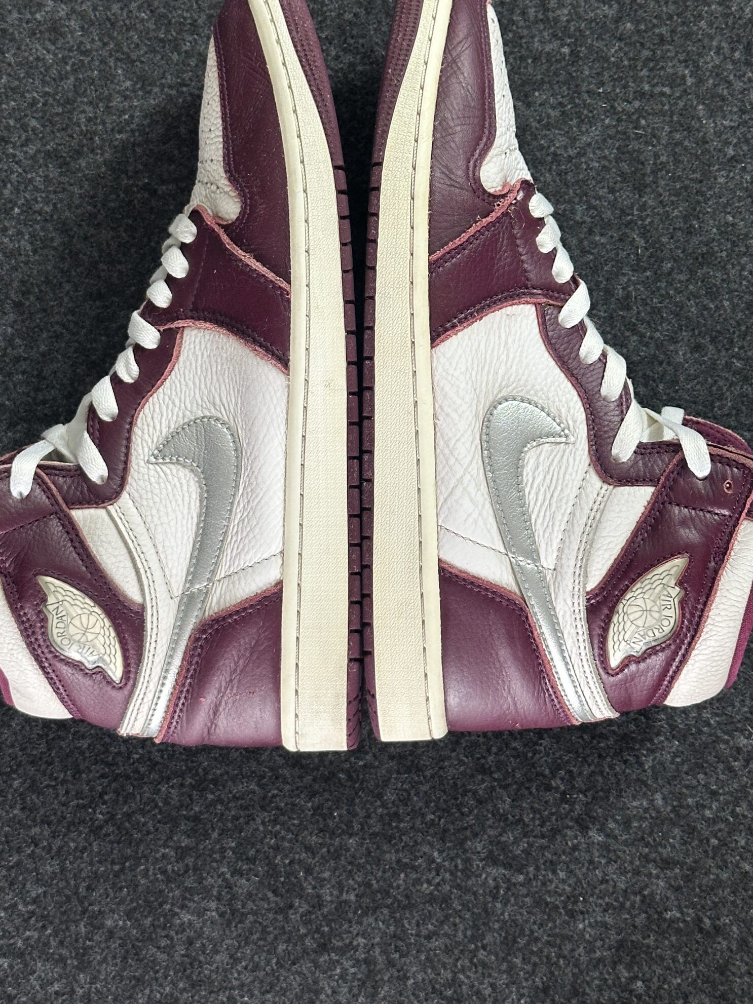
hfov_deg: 23.6
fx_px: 1799
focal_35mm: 62
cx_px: 365
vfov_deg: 31.2
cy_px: 427
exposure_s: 1/50
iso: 200
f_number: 1.78
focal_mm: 6.86
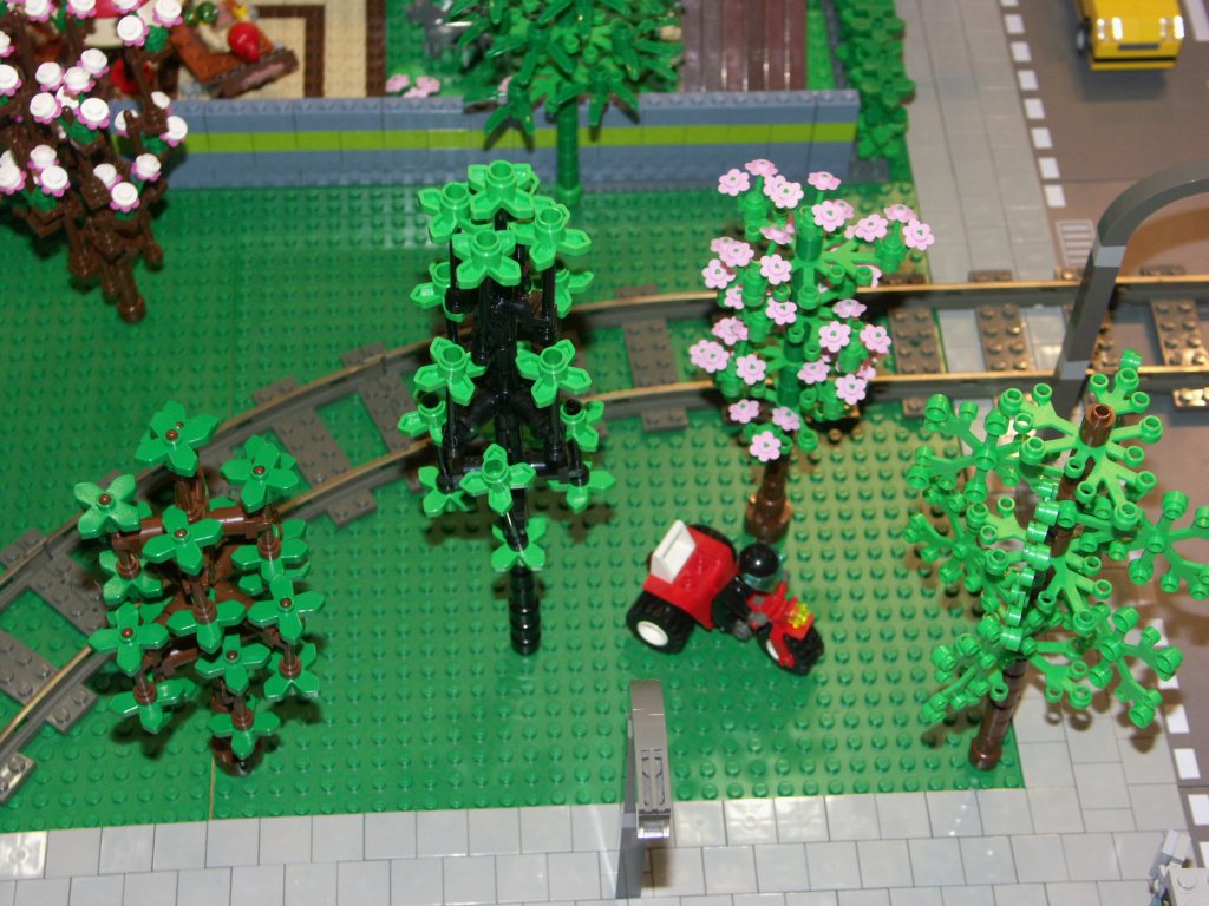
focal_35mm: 67
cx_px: 604
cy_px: 453
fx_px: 2340
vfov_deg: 21.9
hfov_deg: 29.0
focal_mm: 17.07
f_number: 3.2
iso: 200
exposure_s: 1/60
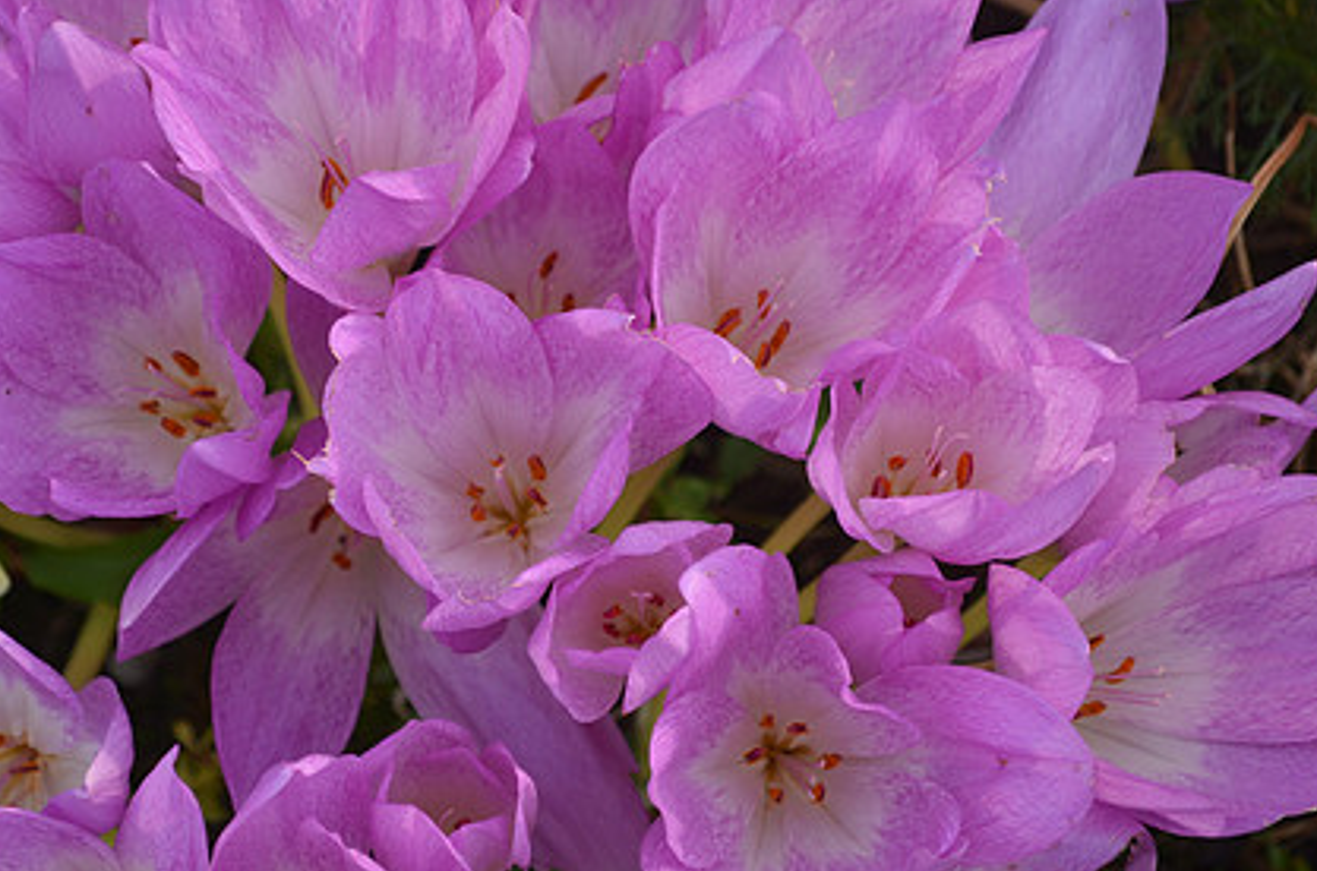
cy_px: 344
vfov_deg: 11.9
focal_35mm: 115
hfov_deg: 17.8
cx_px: 483
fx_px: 4186
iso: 200
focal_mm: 55
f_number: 5.6
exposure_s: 1/200
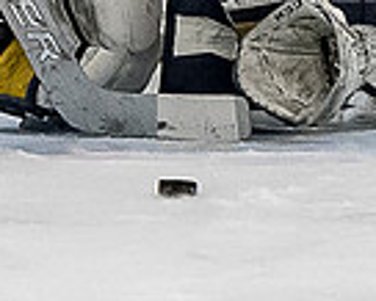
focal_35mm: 1653
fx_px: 18408
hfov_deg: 1.2
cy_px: -6
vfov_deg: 0.9
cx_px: 305
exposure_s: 1/800
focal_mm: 102
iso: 2000
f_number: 4
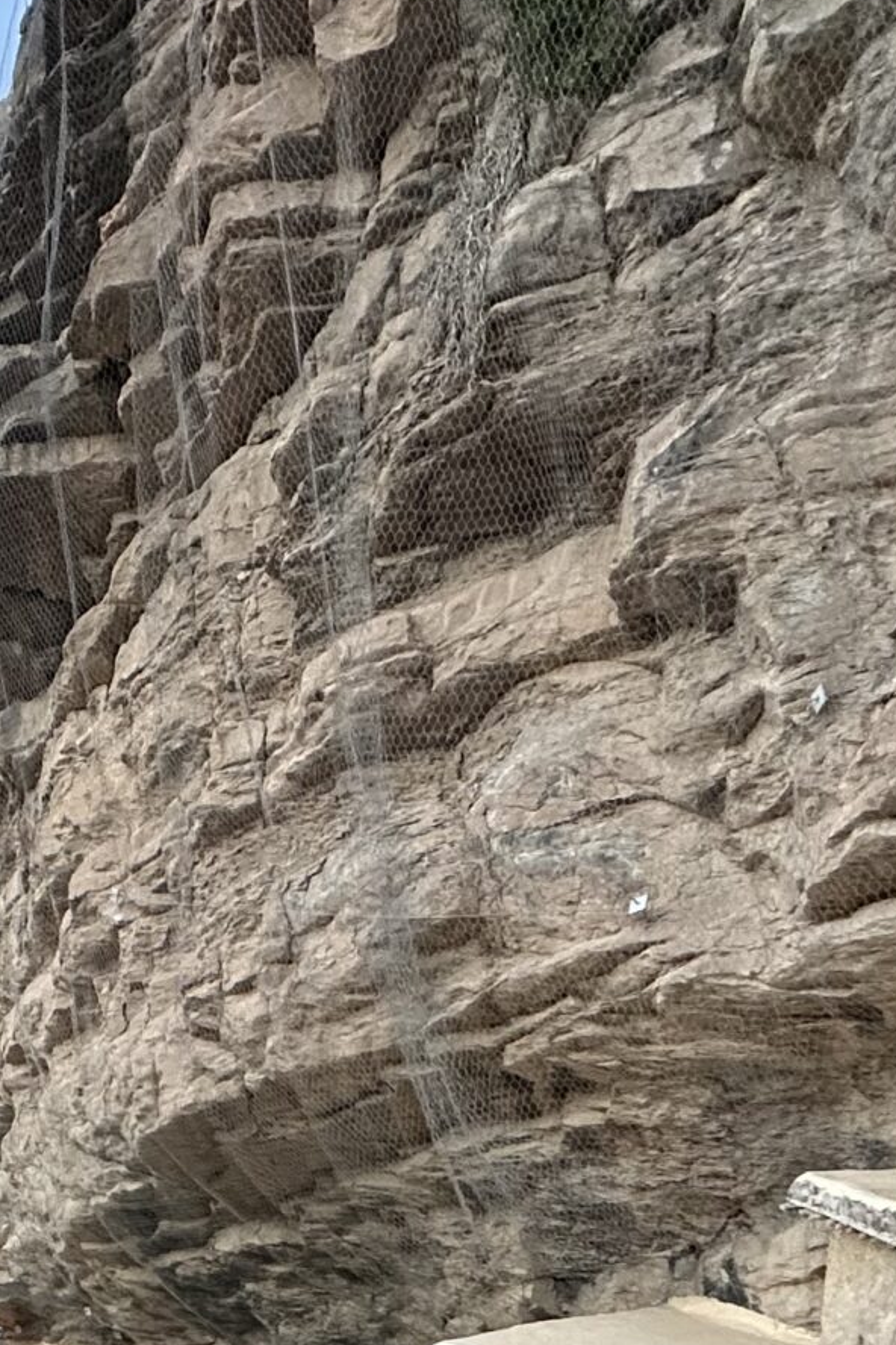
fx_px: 1568
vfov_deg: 41.8
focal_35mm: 42
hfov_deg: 28.5
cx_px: -124
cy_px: 1262
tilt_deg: -9.3
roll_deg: -0.4
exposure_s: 1/60
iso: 640
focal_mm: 2.22
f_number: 2.2
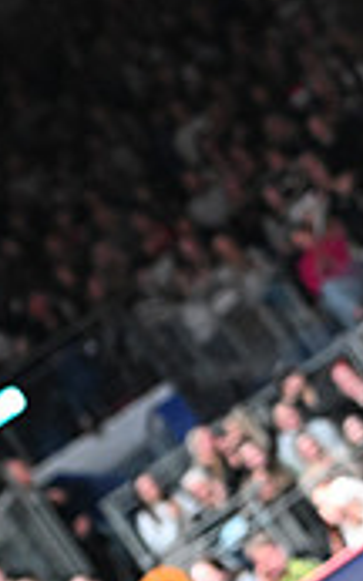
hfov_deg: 3.9
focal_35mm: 335
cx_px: 736
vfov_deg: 6.3
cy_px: 5
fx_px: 5307
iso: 6400
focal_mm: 98
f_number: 3.5
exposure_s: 1/800
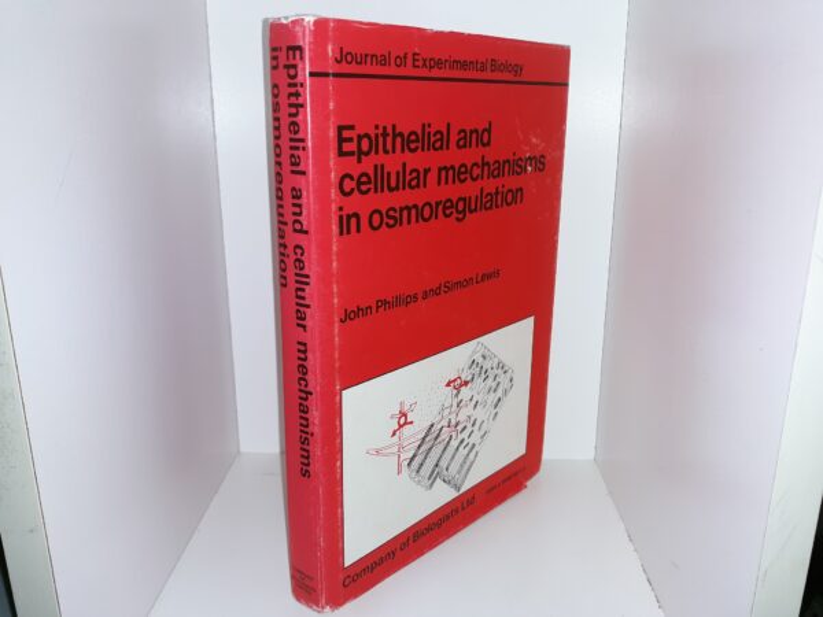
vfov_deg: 49.7
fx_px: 666
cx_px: 412
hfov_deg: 63.4
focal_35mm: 28
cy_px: 308
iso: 64
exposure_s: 1/120
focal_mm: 3.7
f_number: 1.7
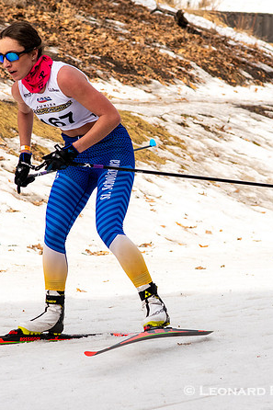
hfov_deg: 7.1
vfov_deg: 10.7
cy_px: 205
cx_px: 145
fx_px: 2197
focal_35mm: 193
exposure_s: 1/2000
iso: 400
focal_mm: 85
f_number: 5
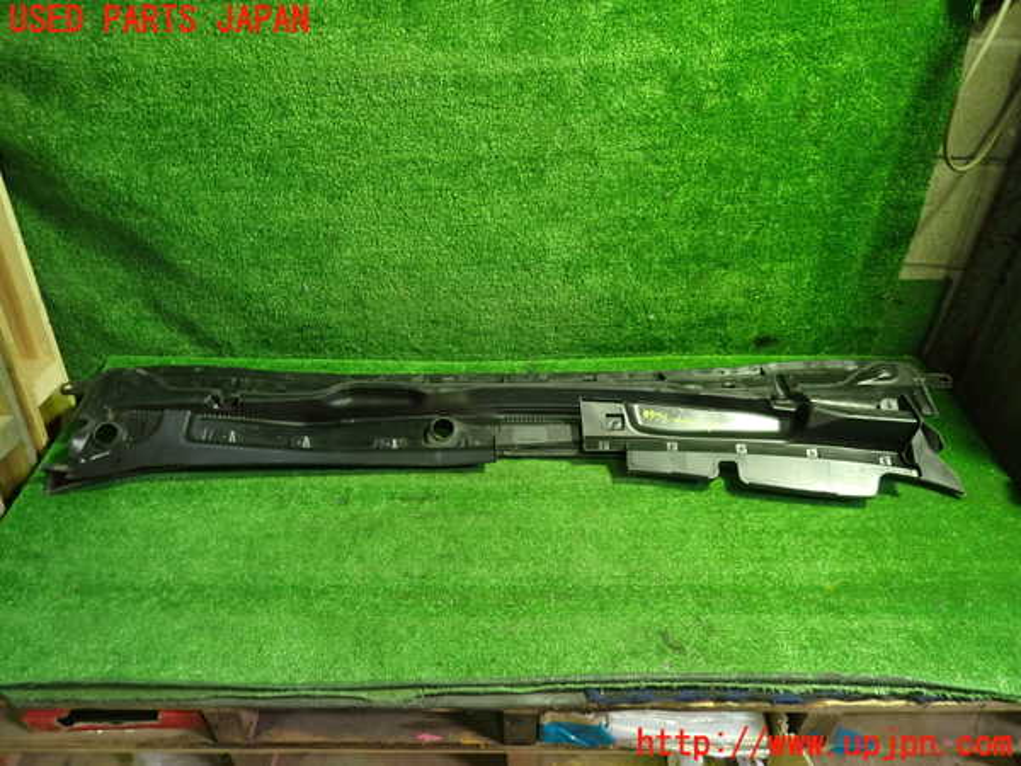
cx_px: 510
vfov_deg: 54.9
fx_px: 737
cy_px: 383
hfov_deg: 69.4
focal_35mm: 25
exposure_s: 1/30
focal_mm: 4.5
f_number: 2
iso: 320
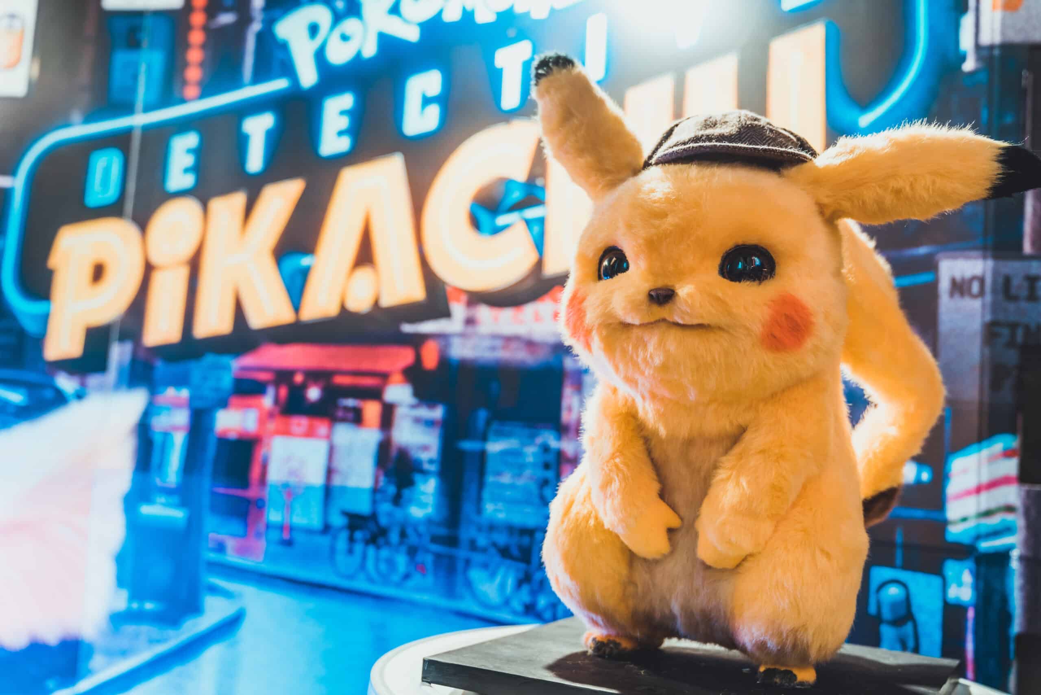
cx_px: 520
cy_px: 348
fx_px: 1041
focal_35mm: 36
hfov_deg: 53.1
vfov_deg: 36.9
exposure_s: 1/20
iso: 250
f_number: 2.8
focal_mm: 36
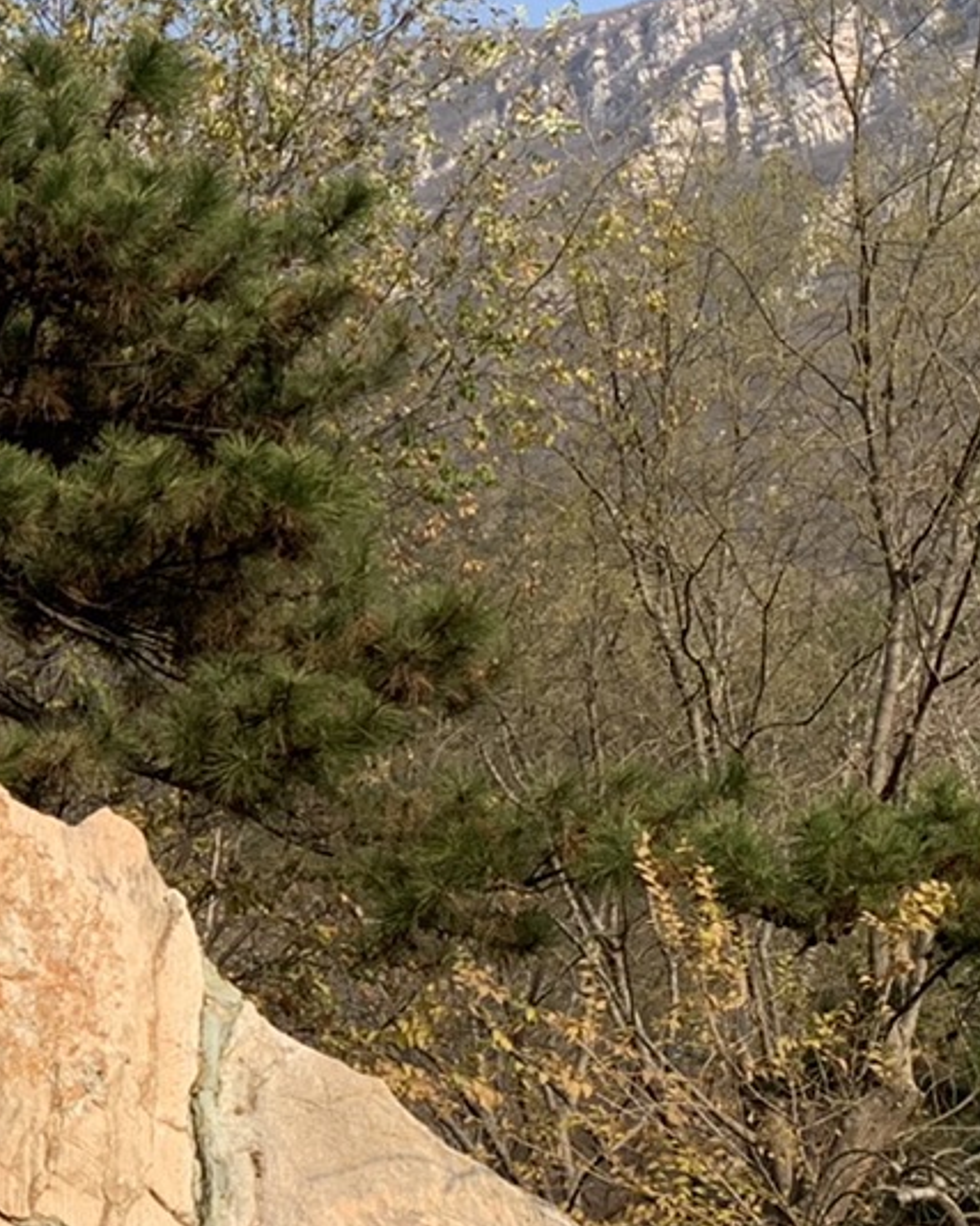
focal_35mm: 95
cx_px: -532
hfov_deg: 14.9
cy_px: 895
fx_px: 3445
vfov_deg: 20.0
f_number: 1.8
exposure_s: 1/1560
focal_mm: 4.25
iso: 25
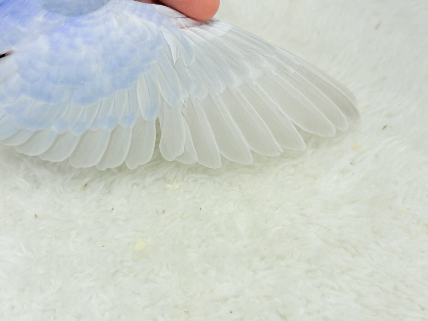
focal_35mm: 52
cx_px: 214
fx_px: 643
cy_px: 160
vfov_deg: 28.0
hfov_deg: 36.8
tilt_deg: -49.4
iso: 64
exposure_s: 1/100
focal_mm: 5.96
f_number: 1.6
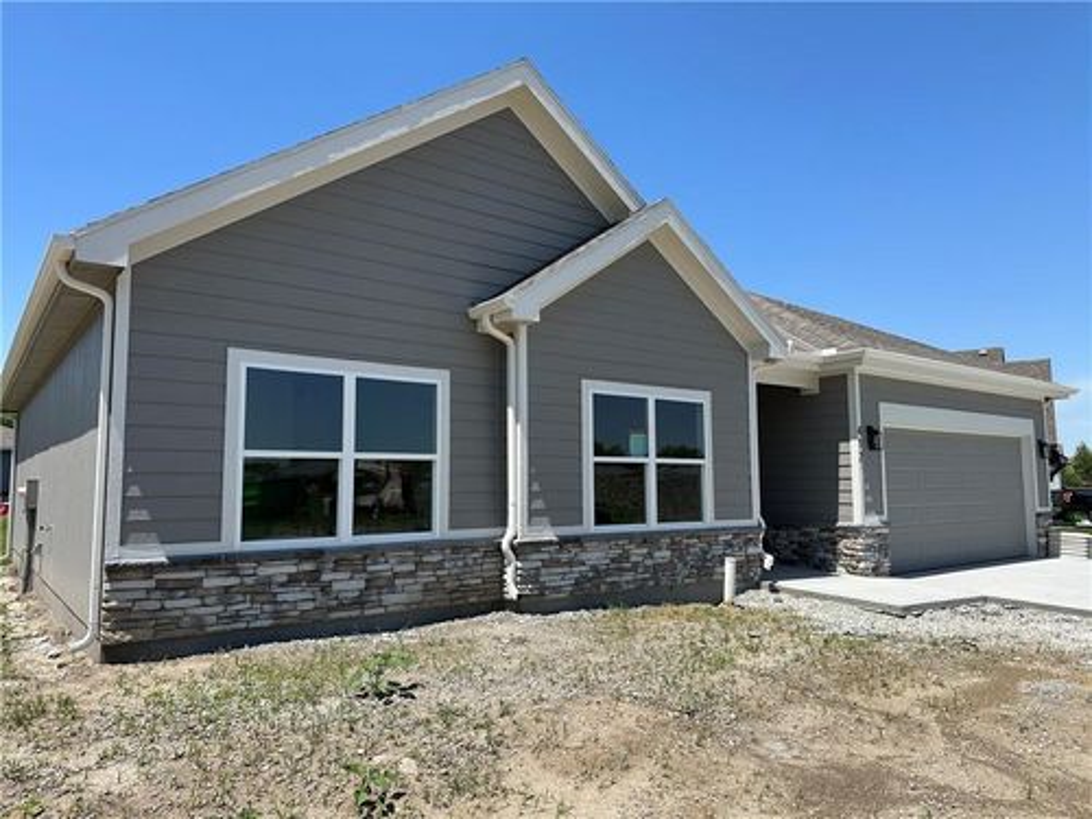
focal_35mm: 24
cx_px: 546
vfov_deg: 56.8
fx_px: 757
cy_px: 410
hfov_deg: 71.6
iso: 80
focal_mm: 6.86
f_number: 1.78
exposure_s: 1/4184
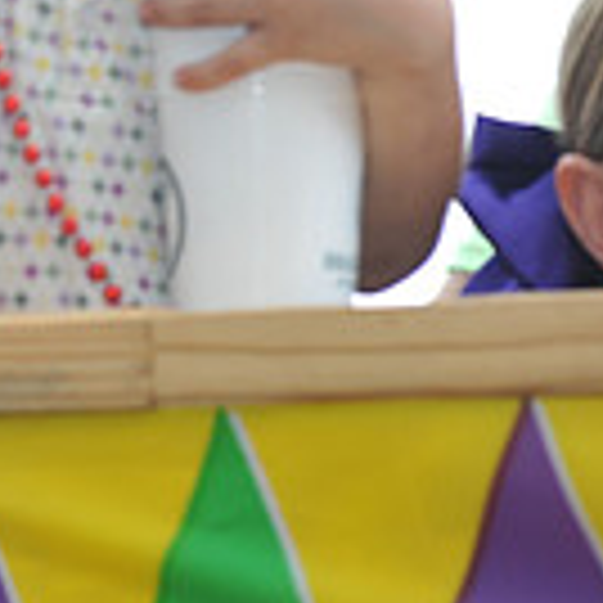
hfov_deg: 2.8
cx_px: -446
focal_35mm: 625
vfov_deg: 2.8
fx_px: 12318
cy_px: -238
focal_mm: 170
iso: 250
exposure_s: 1/80
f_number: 6.3
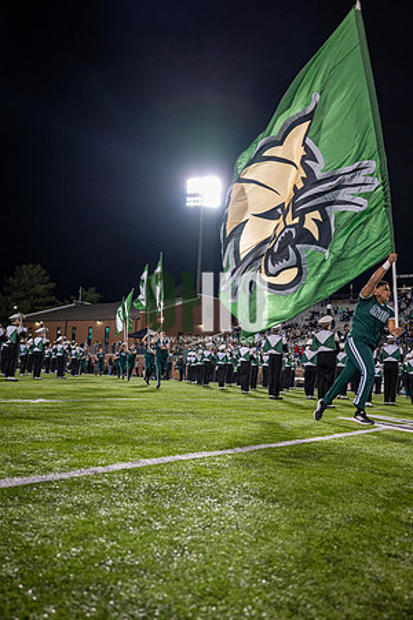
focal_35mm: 32
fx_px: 542
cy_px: 310
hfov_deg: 41.7
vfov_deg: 59.5
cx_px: 206
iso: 1250
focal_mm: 31.5
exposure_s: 1/500
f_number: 3.2
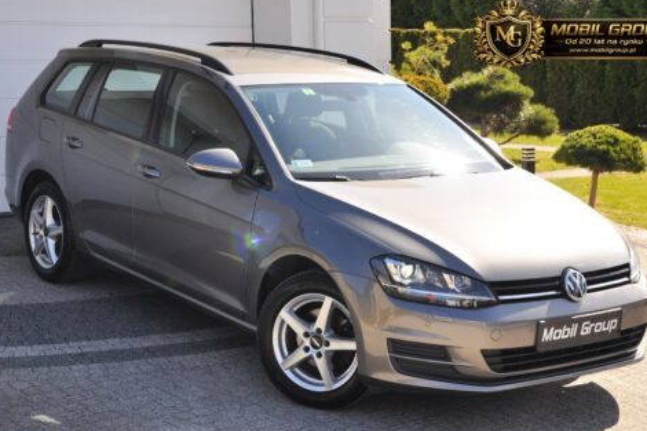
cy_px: 213
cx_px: 329
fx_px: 1204
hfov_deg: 30.1
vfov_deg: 20.3
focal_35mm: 67
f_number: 10
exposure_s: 1/400
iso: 250
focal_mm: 42
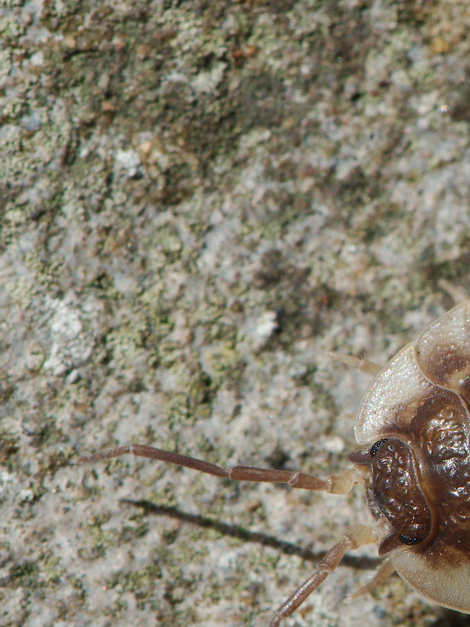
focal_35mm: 362
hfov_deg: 4.1
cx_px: 652
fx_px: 6558
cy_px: 447
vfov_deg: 5.5
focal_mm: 105
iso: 200
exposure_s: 1/160
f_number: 14
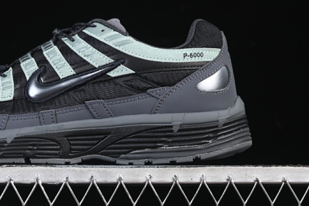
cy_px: 63
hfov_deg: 17.0
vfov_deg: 11.4
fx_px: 1030
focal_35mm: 120
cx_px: 72
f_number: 6.3
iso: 160
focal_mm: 50
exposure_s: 1/50
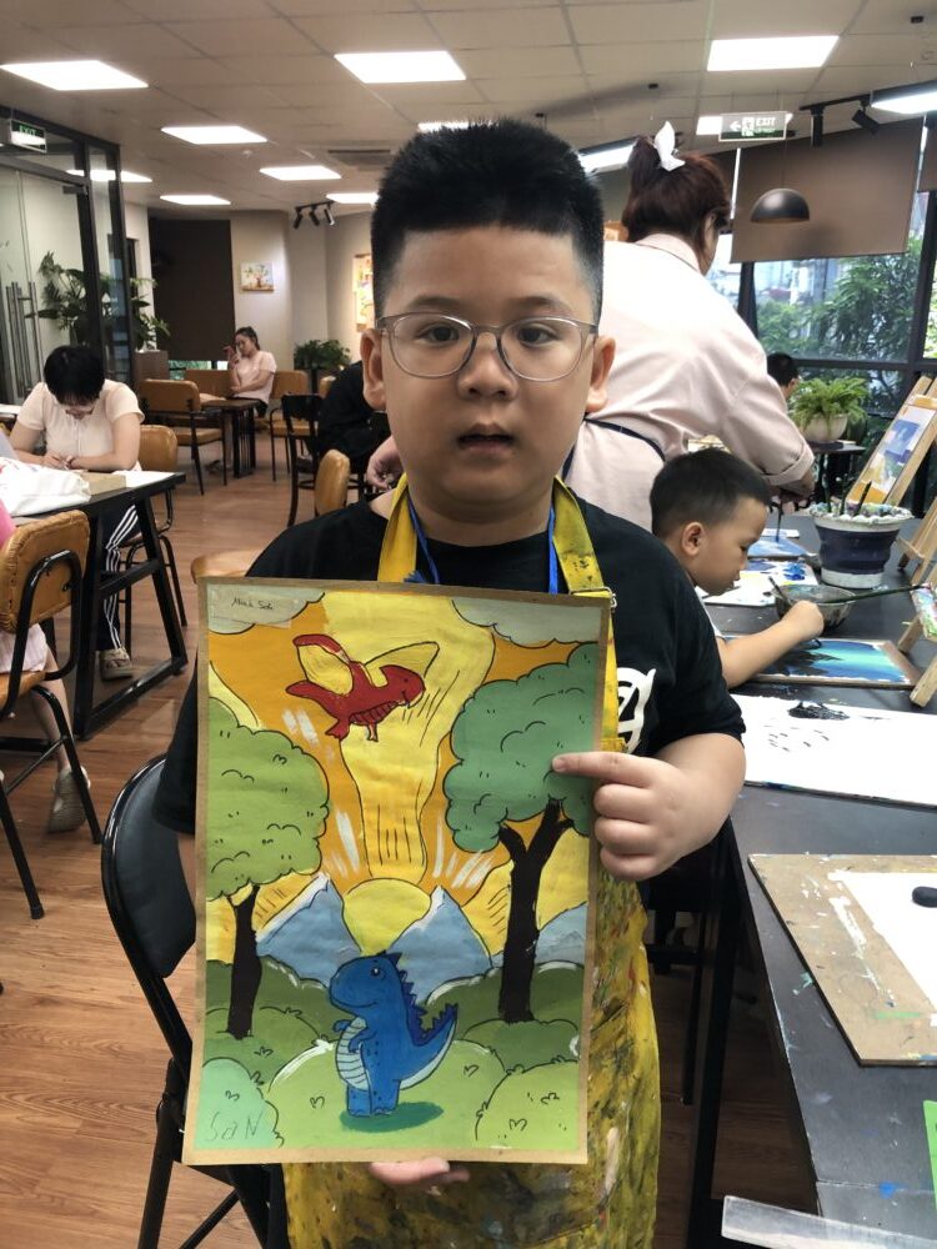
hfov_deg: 49.7
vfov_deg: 63.4
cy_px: 624
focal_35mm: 28
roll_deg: -0.2
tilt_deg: -15.4
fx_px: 1011
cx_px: 468
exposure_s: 1/30
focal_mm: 3.99
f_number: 1.8
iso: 32
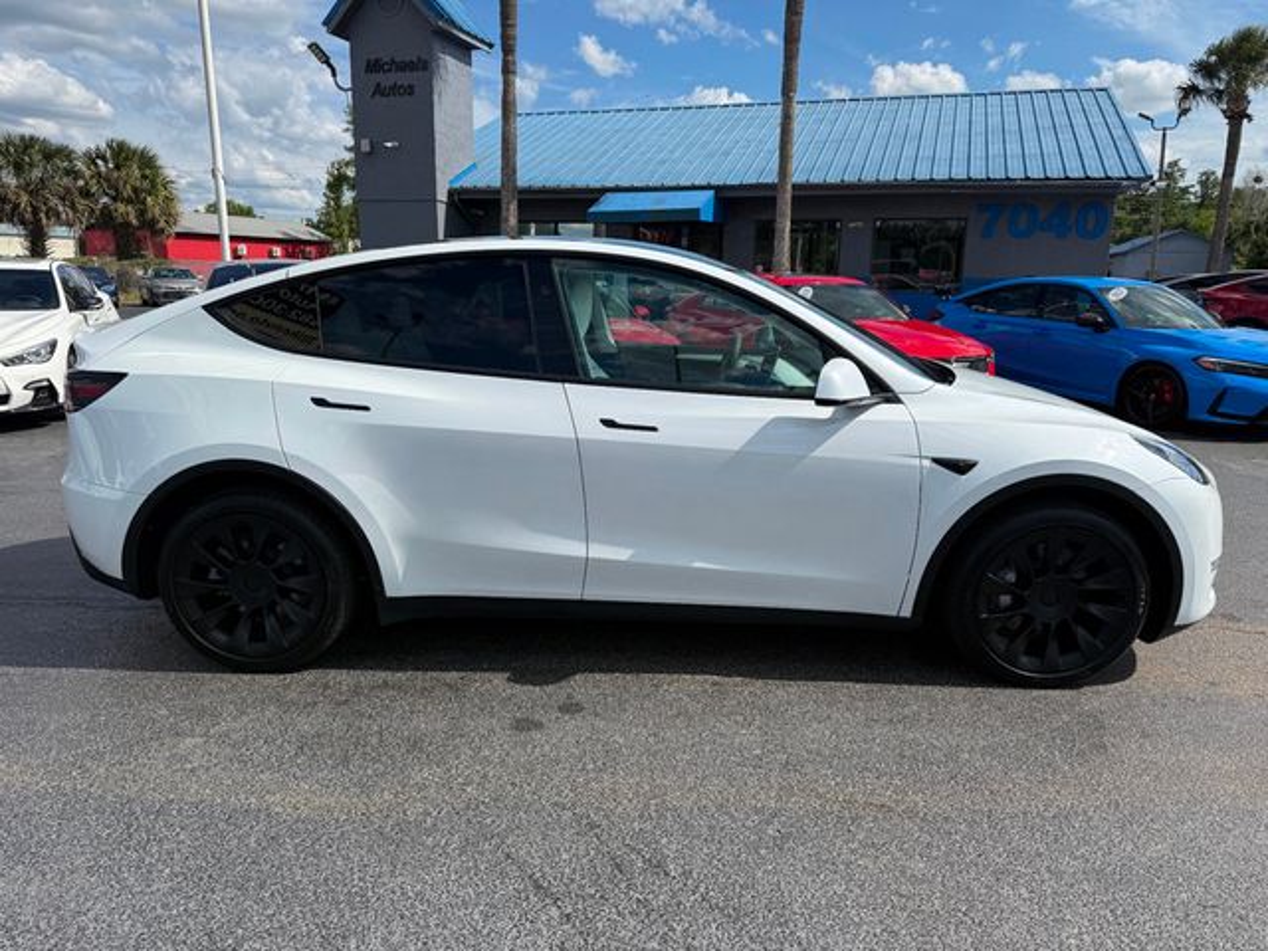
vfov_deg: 56.8
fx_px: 879
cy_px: 476
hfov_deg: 71.6
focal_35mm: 24
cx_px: 634
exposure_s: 1/7353
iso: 100
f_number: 1.78
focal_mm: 6.76
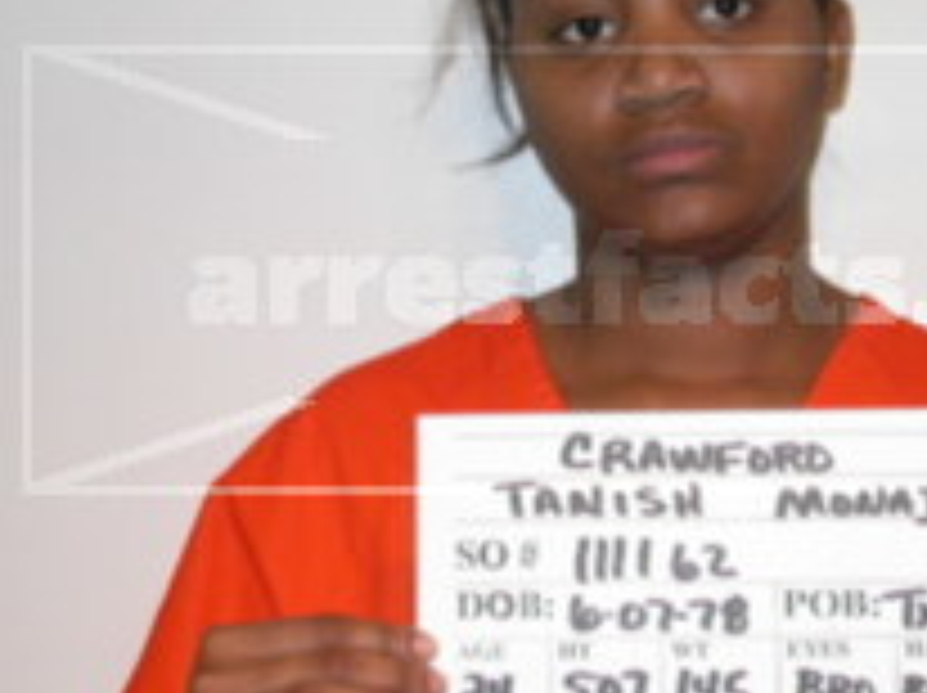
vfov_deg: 13.5
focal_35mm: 109
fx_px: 2916
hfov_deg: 18.0
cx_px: 700
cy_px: 272
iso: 100
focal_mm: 13.6
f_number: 3.2
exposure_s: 1/60.3
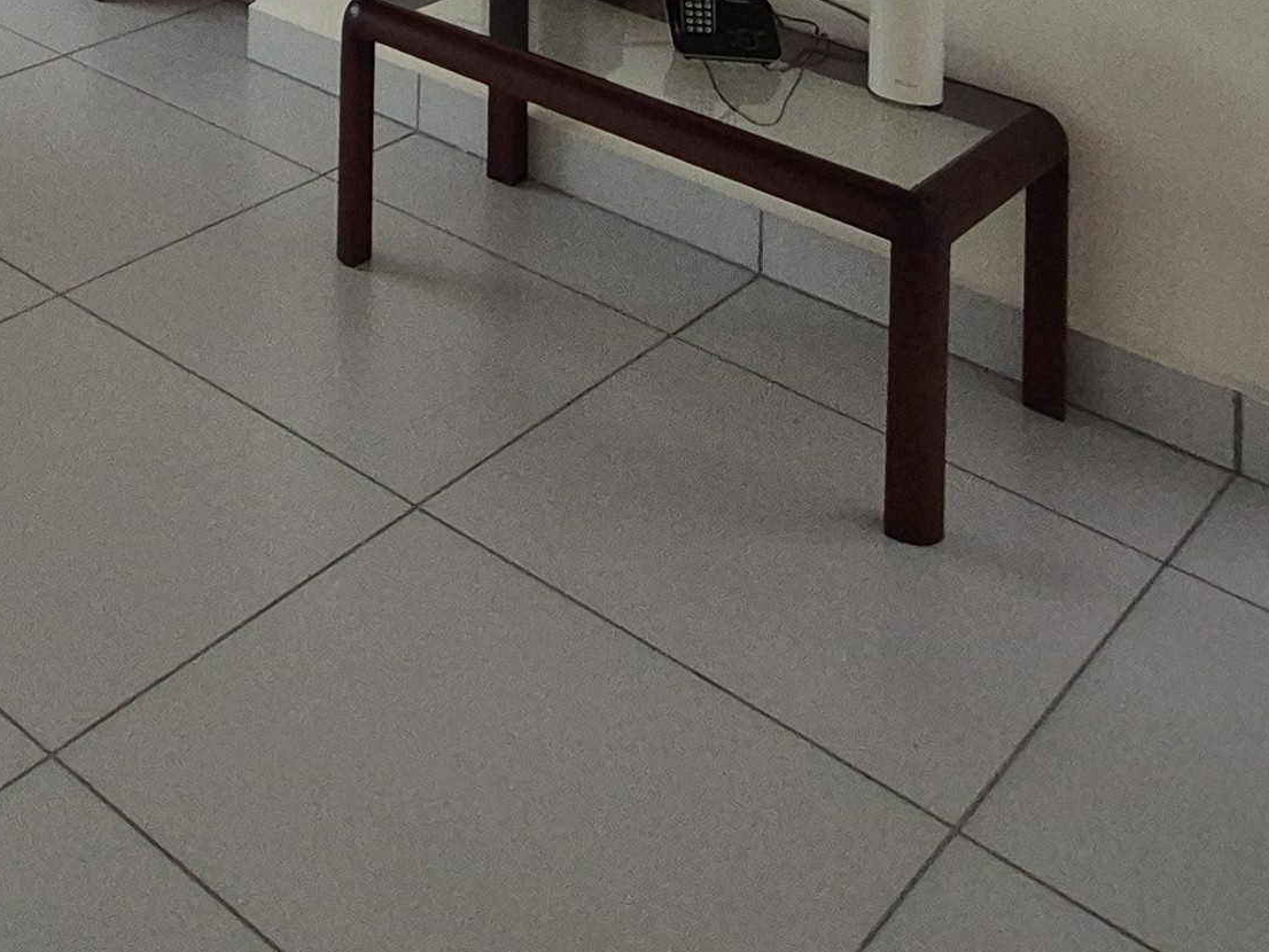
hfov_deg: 35.8
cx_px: -49
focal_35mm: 47
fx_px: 1723
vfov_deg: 21.4
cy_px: -724
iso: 400
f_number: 2.2
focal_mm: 2.2
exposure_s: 1/50
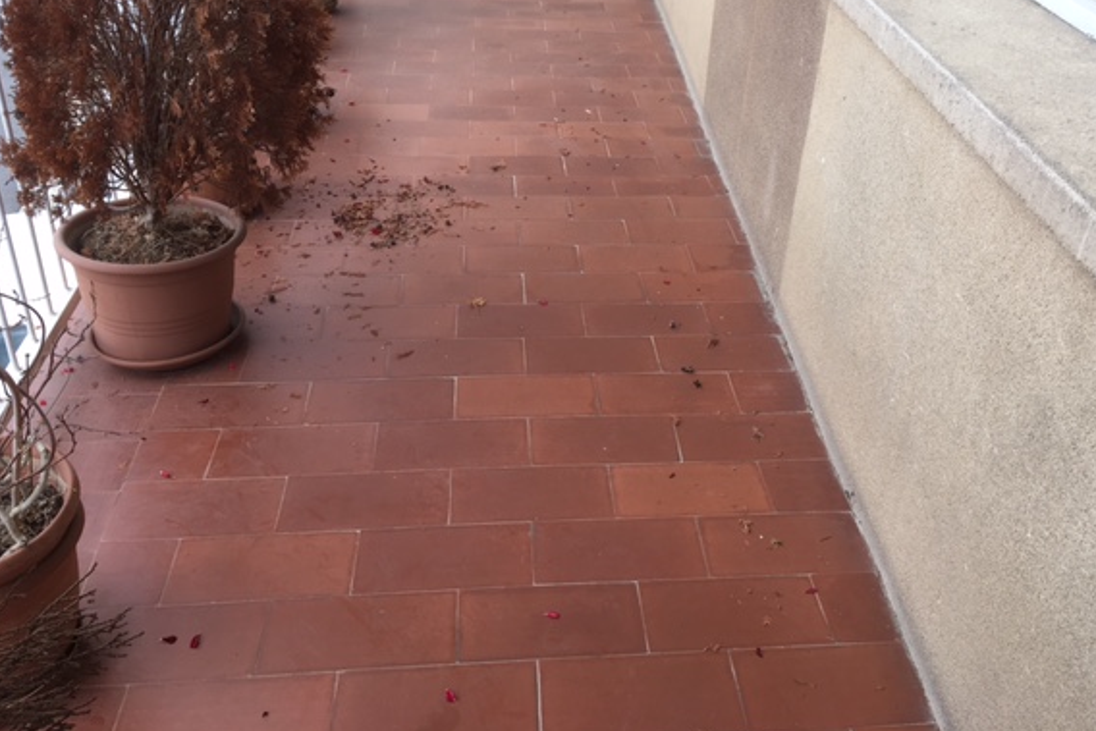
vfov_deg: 38.7
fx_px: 1035
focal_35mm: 34
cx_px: 610
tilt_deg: -28.4
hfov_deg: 55.7
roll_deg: -4.7
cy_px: 278
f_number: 2.2
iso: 25
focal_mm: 4.15
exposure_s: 1/100
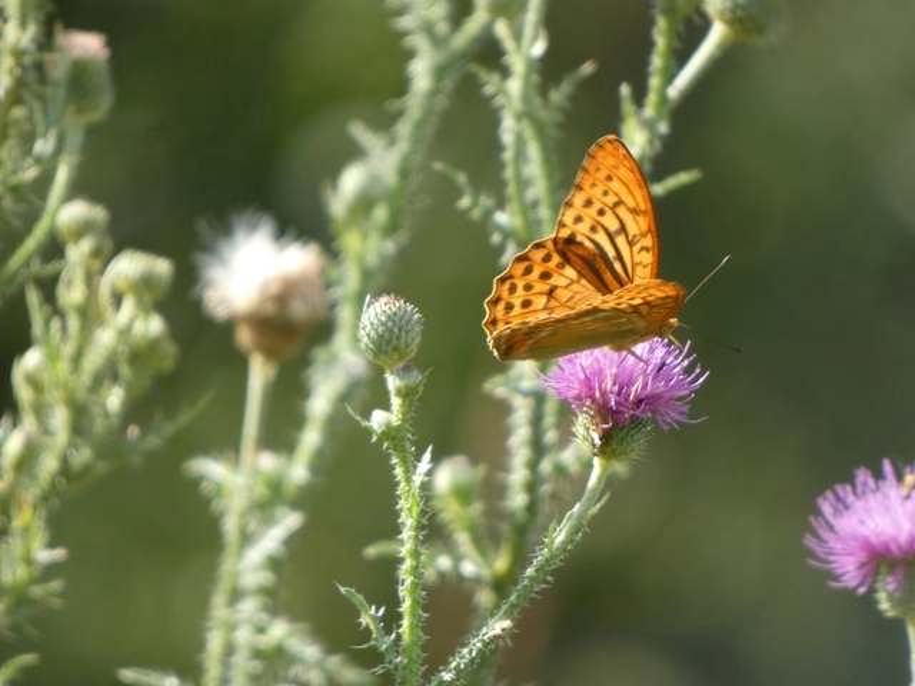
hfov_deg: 1.7
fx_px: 31719
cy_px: 343
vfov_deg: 1.2
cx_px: 458
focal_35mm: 1200
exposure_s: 1/160
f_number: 5.9
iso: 80
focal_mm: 215
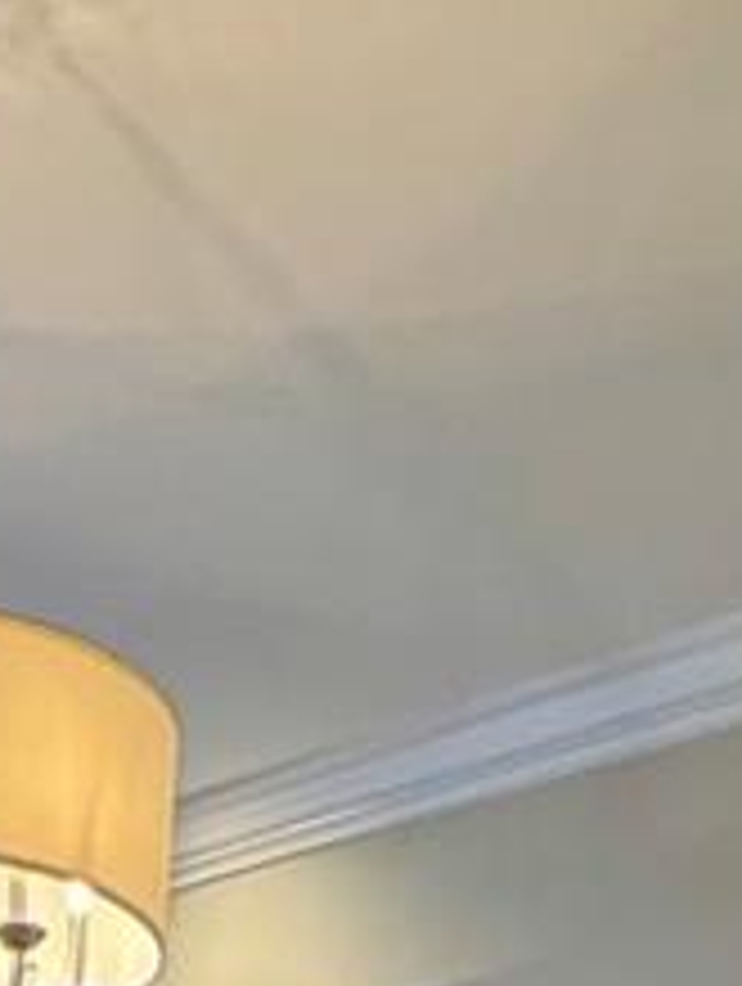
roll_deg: -2.8
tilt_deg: -22.6
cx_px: 81
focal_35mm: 98
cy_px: 3120
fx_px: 2793
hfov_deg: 15.0
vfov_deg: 10.8
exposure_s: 1/120
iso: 250
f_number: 2.2
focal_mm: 2.22
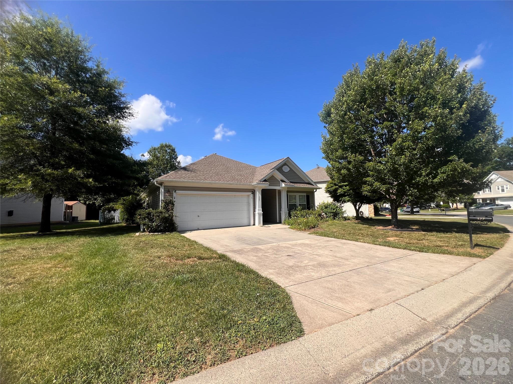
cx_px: 256
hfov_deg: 106.2
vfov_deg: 89.9
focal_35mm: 13
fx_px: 193
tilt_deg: +4.8
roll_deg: +0.6
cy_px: 192
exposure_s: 1/1575
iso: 32
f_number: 1.8
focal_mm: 1.57
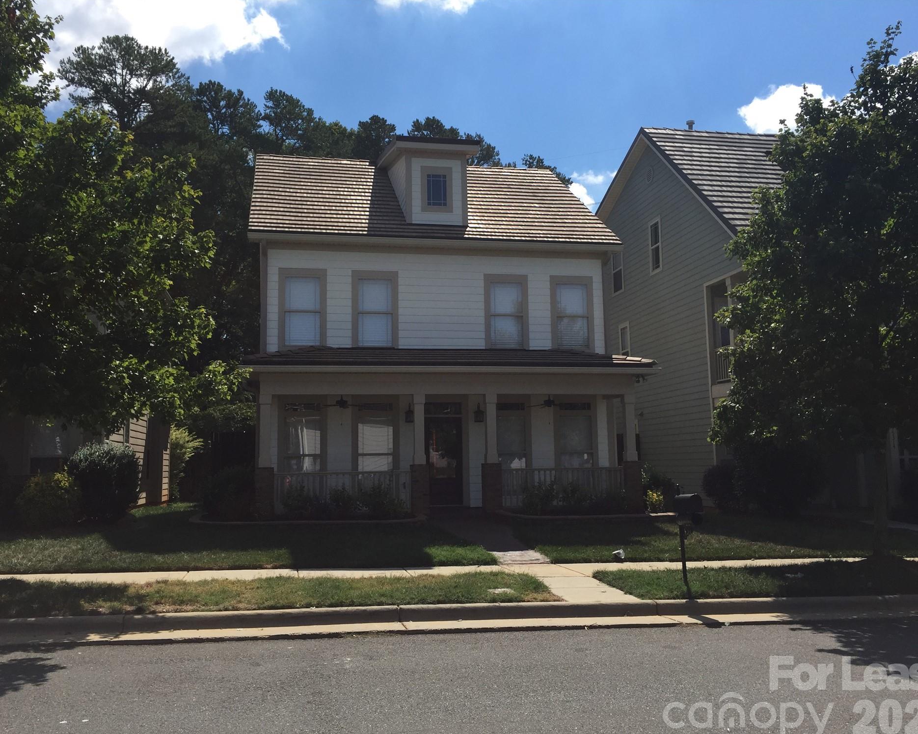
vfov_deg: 47.1
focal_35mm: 31
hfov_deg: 57.2
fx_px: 842
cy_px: 375
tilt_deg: +6.2
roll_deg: -0.5
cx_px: 456
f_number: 2.2
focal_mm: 4.15
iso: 32
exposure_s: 1/2825
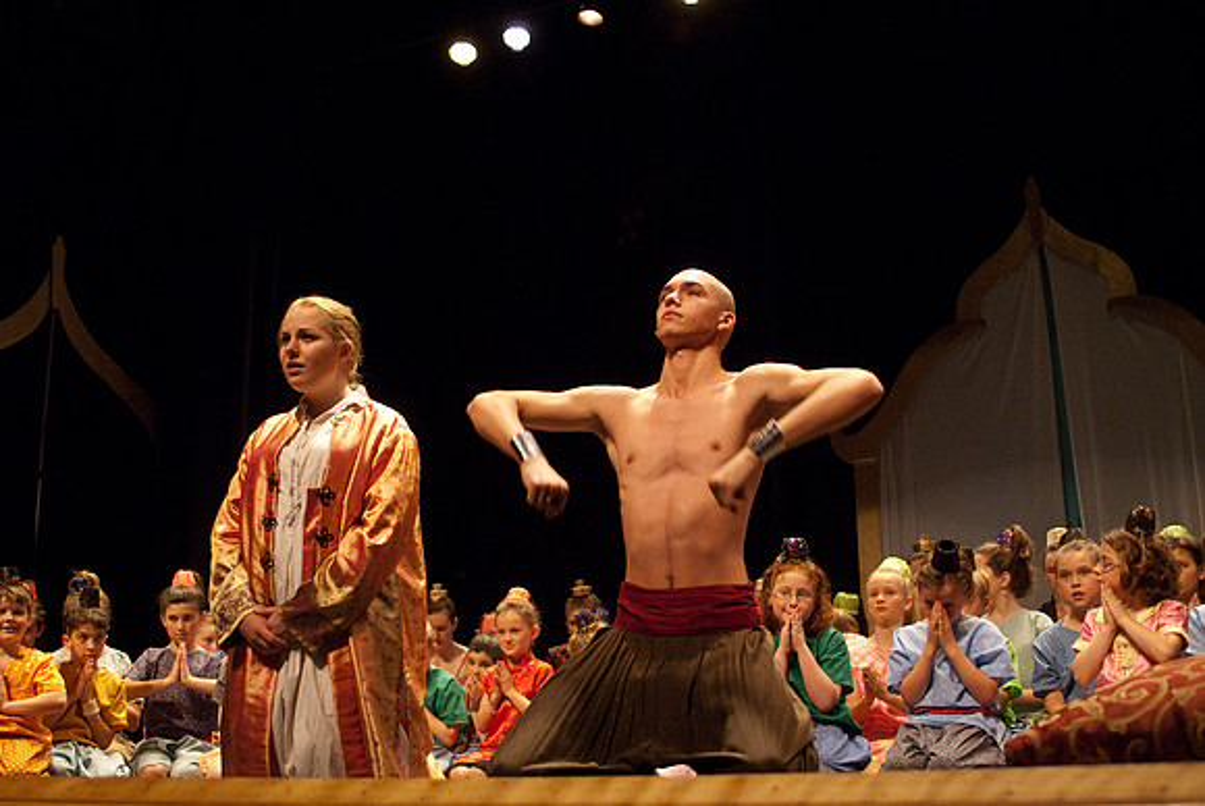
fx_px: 1407
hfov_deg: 46.4
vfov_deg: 32.0
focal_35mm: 42
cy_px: 403
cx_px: 602
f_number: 2.8
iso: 1000
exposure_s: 1/160
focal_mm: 28
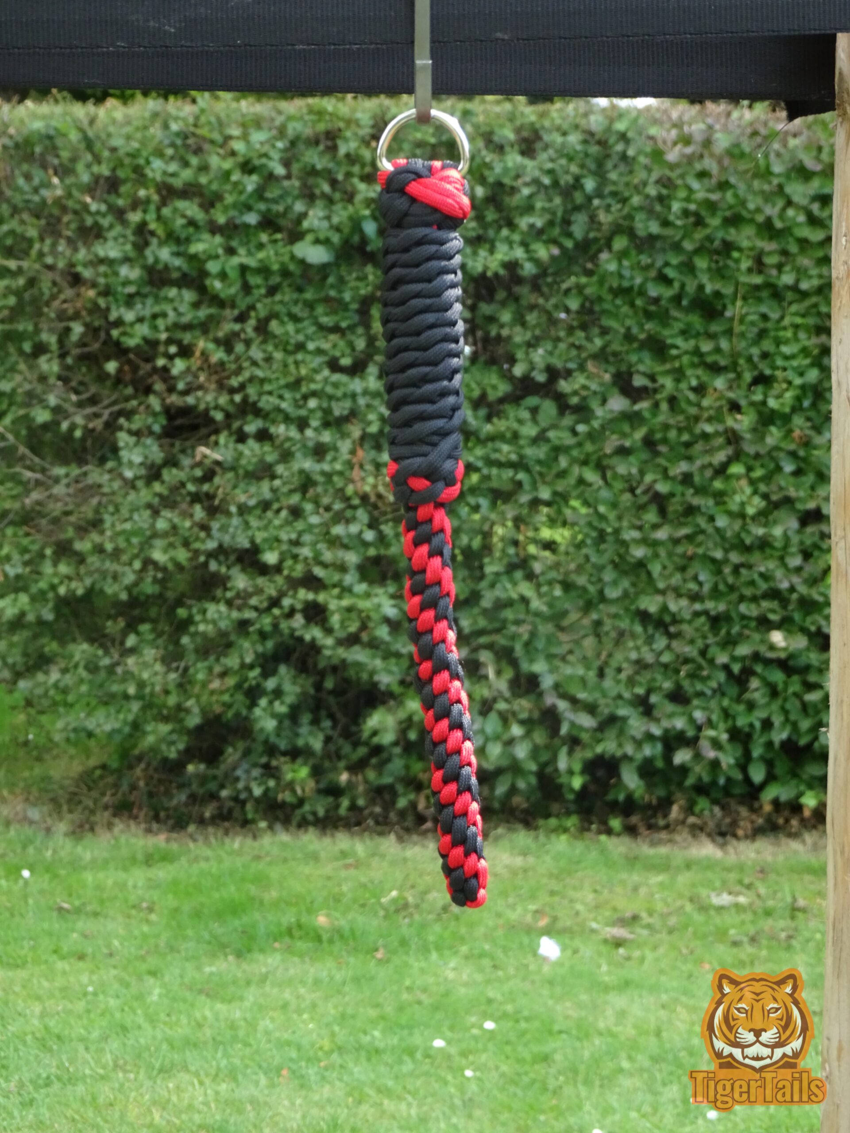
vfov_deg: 20.4
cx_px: 425
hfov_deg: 15.4
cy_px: 566
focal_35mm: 96
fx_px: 3143
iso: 250
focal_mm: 16.46
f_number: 5
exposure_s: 1/100
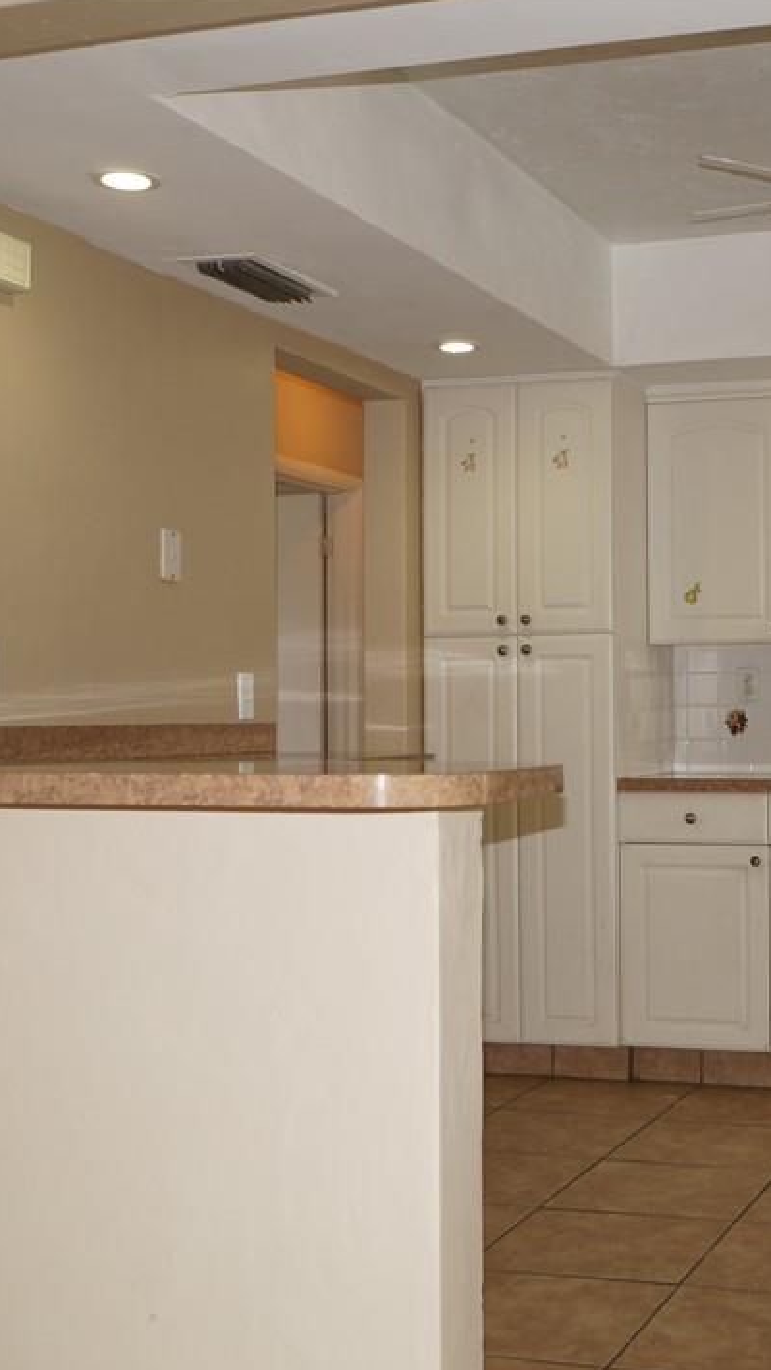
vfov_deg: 42.9
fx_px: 1744
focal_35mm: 48
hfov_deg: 24.2
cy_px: 684
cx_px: 701
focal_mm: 20
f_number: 4
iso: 250
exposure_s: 1/60
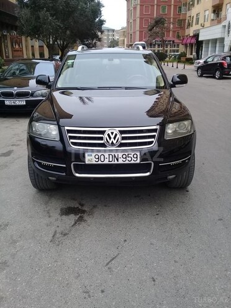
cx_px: 116
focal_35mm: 31
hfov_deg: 45.4
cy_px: 154
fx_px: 276
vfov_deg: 58.4
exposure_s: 1/245
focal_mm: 3.3
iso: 50
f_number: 2.2
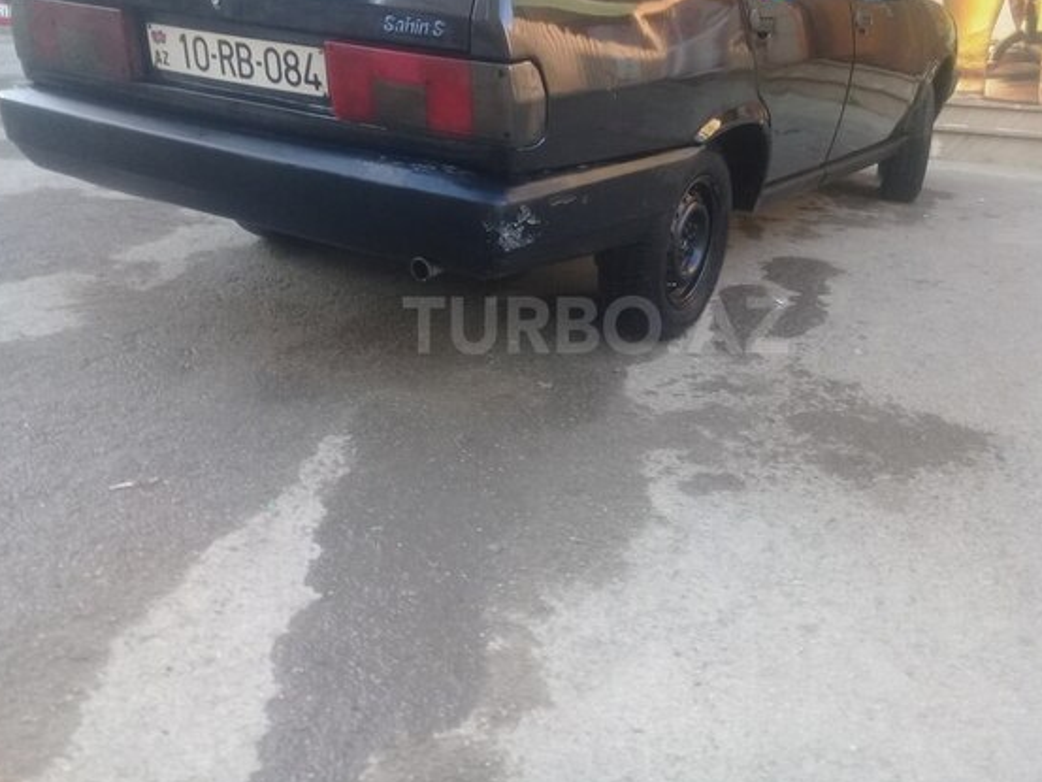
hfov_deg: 50.0
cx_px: 595
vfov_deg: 38.6
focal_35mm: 37
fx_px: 1114
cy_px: 325
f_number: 2.2
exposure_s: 1/40
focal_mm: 3.3
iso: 50
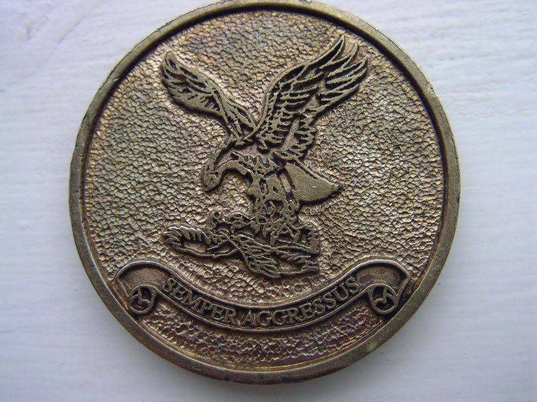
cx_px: 268
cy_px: 201
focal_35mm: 37
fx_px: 574
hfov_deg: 50.1
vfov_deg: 38.7
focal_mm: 5.7
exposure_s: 1/60
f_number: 2.8
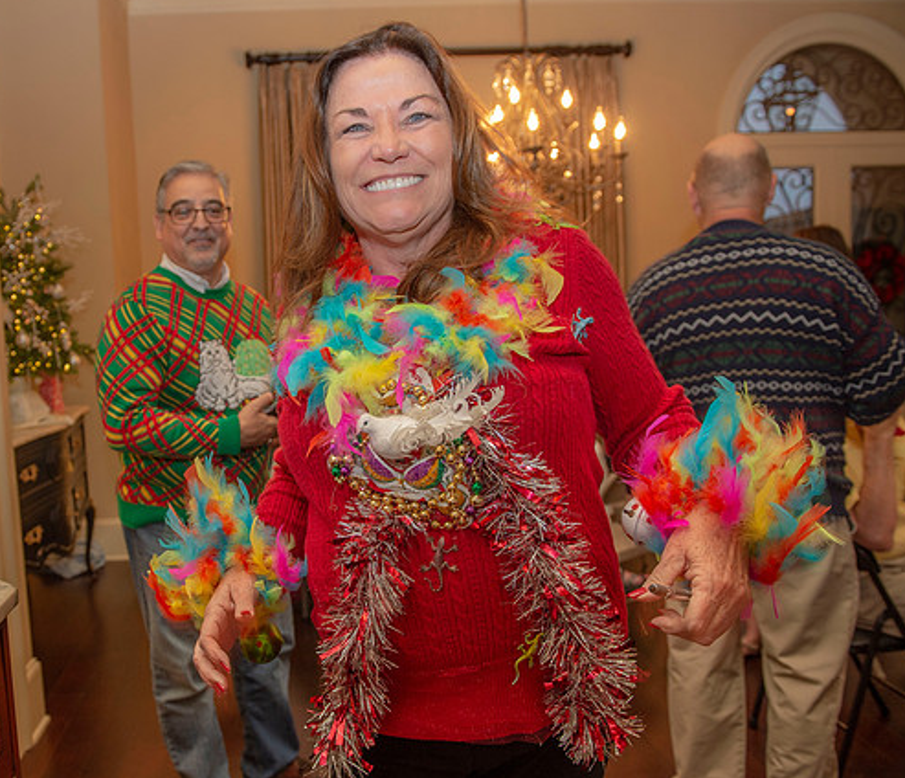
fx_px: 828
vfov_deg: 50.4
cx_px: 315
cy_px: 400
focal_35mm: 30
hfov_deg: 56.3
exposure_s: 1/60
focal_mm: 24
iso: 800
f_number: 4
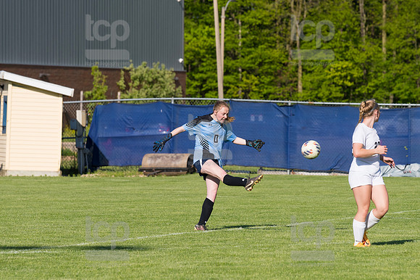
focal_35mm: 277
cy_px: 140
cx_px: 210
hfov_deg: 7.4
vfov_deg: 5.0
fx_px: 3230
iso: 250
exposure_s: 1/1600
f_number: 5.6
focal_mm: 185
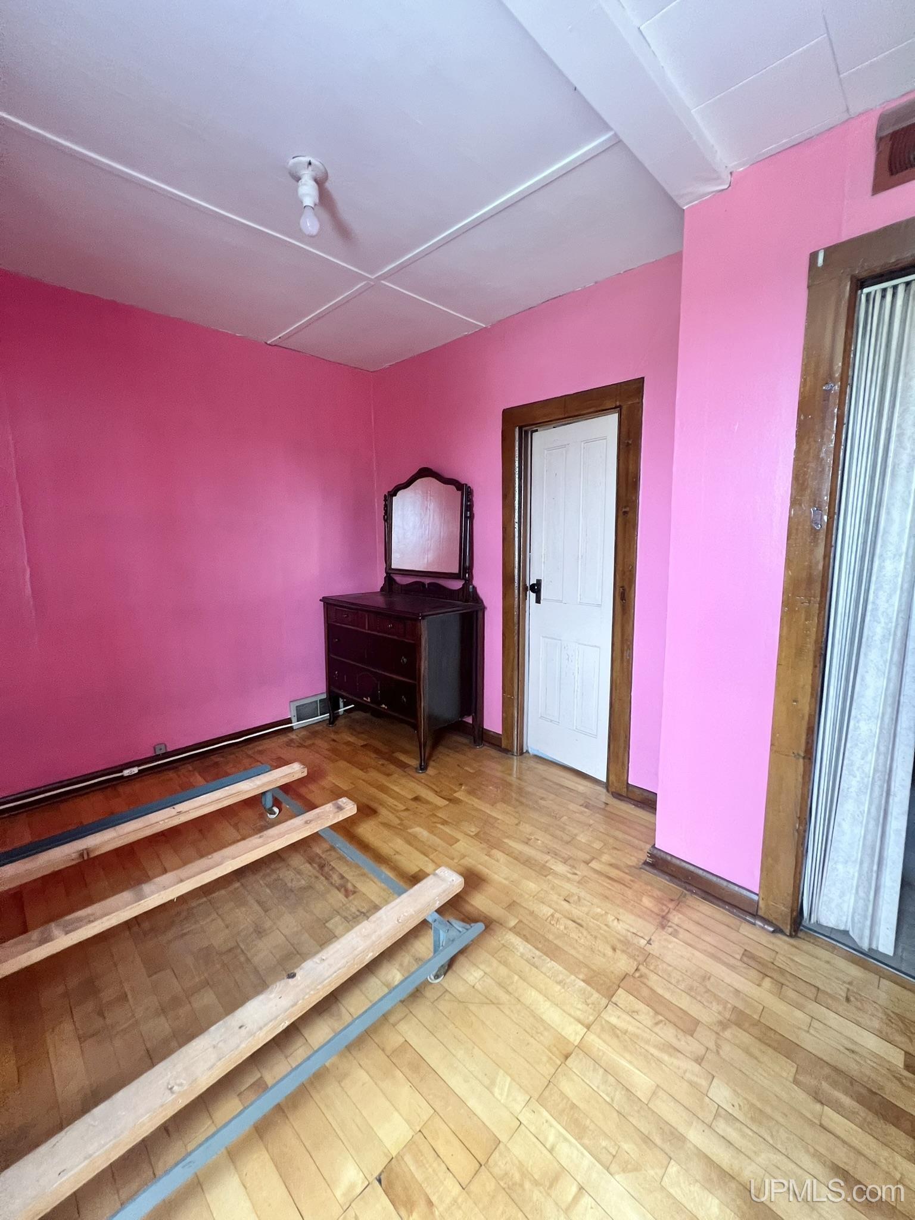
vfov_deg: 106.2
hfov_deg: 89.9
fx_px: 458
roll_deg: +1.4
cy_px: 610
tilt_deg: -8.5
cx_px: 458
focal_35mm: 13
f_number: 1.8
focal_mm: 1.57
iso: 320
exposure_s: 1/60
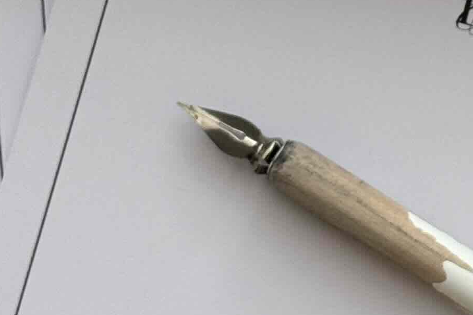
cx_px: 724
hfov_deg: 9.0
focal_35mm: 222
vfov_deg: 6.1
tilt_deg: -87.4
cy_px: -162
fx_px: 2916
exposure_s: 1/68
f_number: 1.78
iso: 100
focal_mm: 6.76
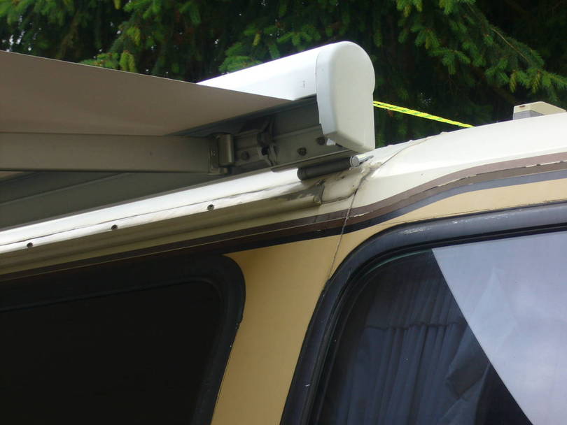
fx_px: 1720
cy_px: 212
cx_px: 284
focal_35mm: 105
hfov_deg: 18.7
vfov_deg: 14.1
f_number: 5
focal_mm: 17.4
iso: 80
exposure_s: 1/80
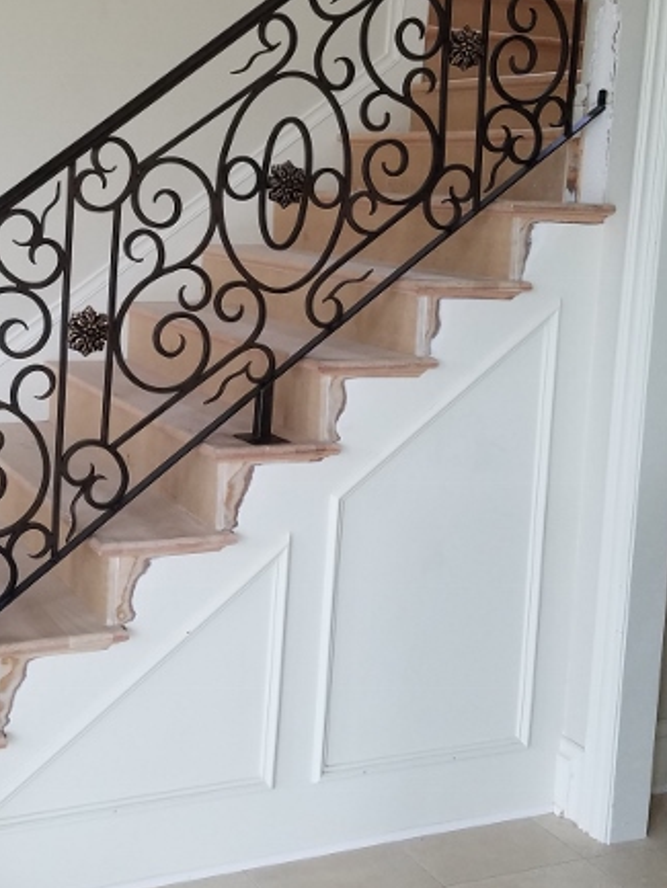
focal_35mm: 48
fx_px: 1233
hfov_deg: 29.8
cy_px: 301
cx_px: 174
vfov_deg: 39.2
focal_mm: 4.2
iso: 125
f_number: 1.7
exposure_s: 1/60
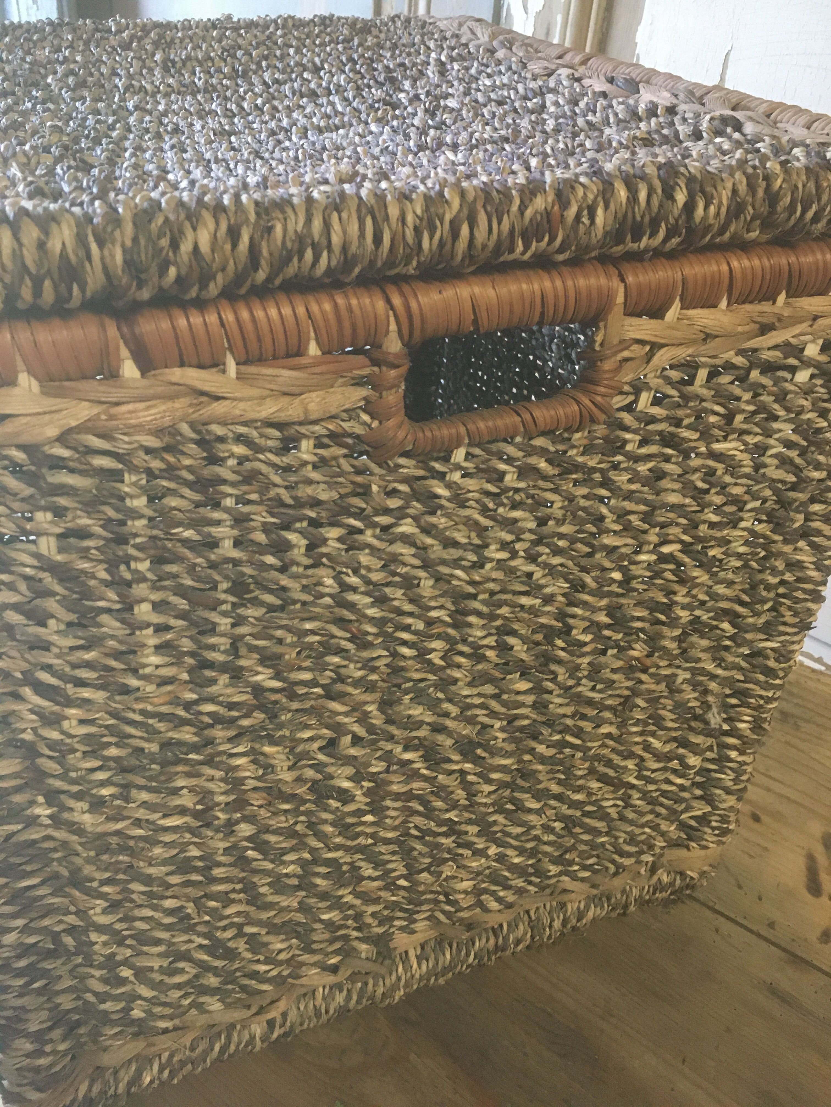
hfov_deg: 48.2
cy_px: 554
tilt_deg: -34.0
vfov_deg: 61.7
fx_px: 928
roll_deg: -3.3
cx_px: 416
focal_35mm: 29
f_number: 2.2
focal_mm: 4.15
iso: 200
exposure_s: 1/25
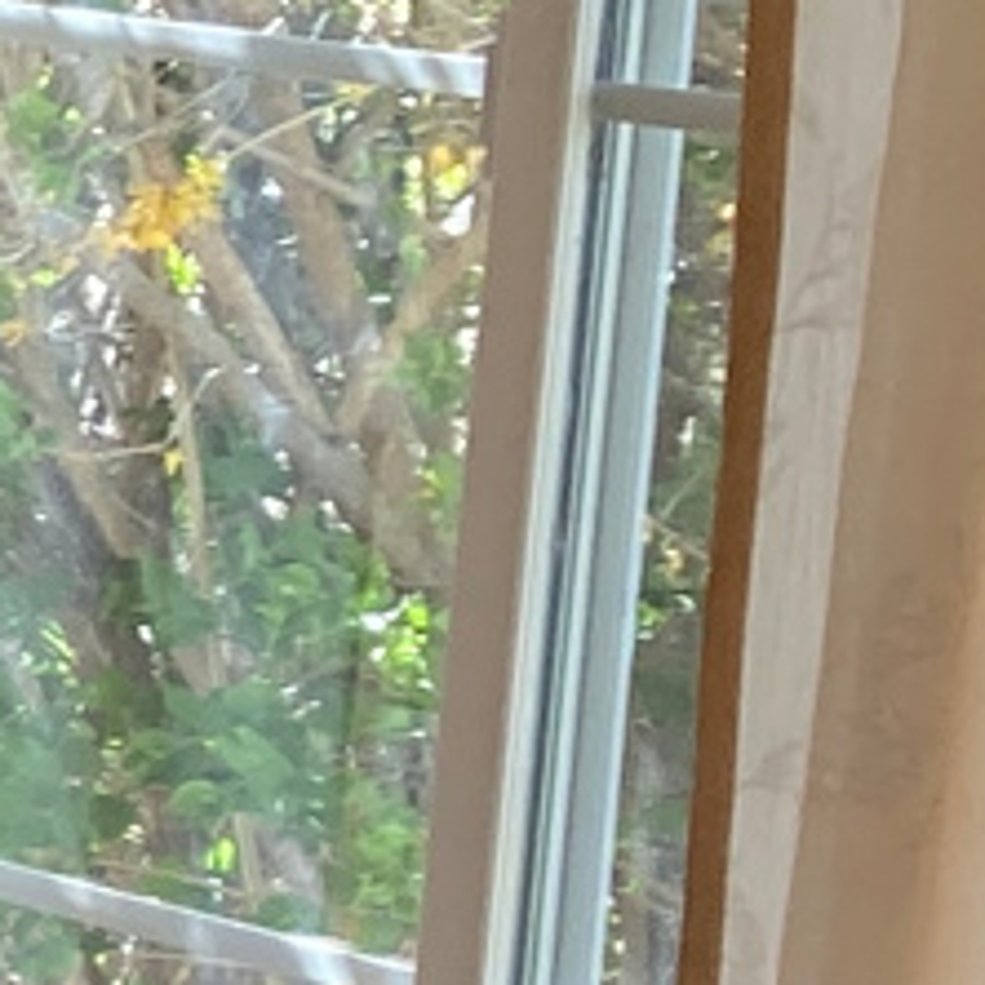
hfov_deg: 6.1
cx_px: -3288
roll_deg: -1.1
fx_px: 7340
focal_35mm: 228
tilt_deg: -6.5
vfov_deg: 7.7
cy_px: 195
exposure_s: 1/144
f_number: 1.8
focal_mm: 3.99
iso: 20
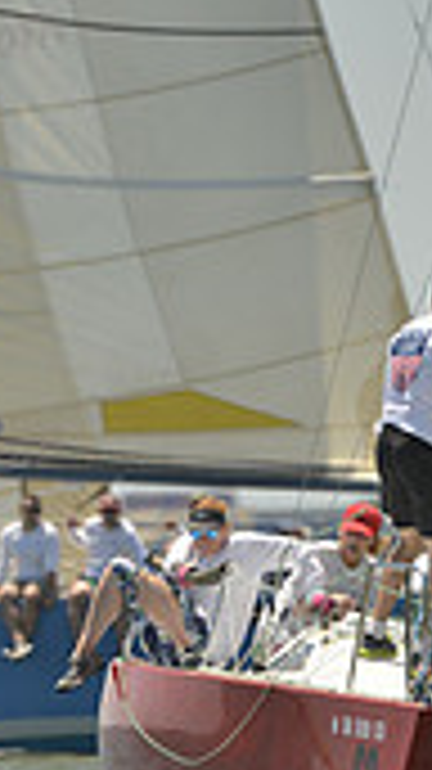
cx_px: 302
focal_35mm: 1418
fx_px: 28919
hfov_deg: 0.9
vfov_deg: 1.5
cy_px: 678
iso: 200
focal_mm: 400
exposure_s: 1/1600
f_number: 5.6
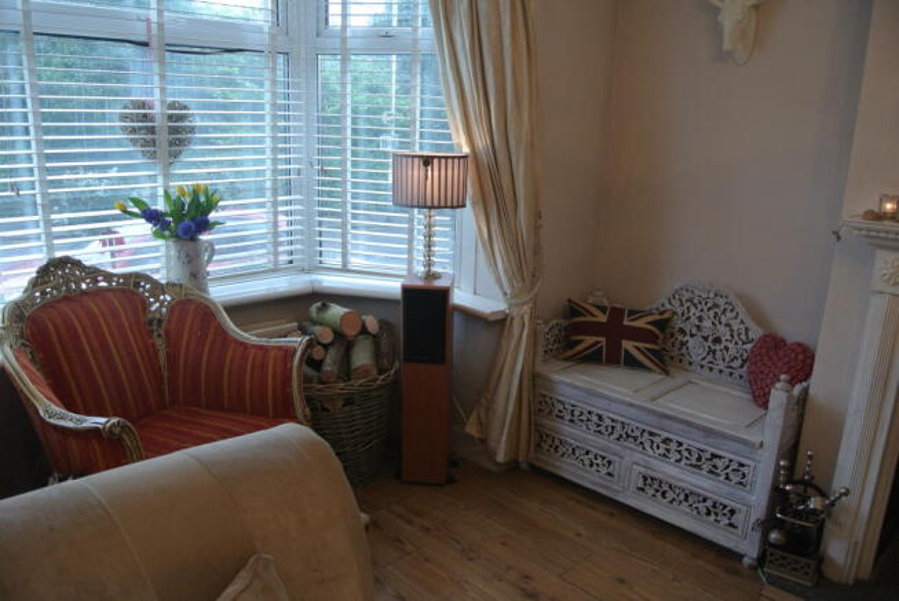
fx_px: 675
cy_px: 300
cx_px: 450
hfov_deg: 67.3
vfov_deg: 48.0
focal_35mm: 27
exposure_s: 1/125
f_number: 3.5
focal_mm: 10
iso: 280
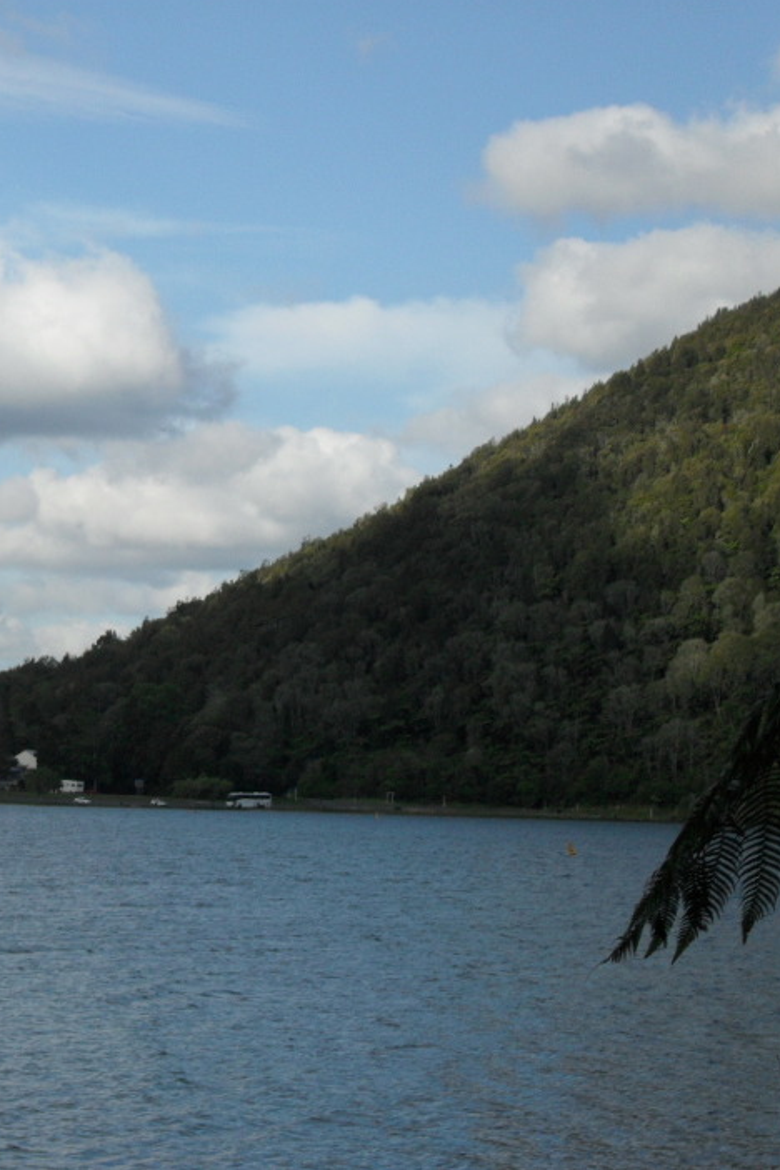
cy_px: 582
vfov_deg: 18.3
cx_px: 68
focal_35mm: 112
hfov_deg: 12.1
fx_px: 3640
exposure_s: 1/90
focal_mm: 14.1
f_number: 14.3
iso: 100
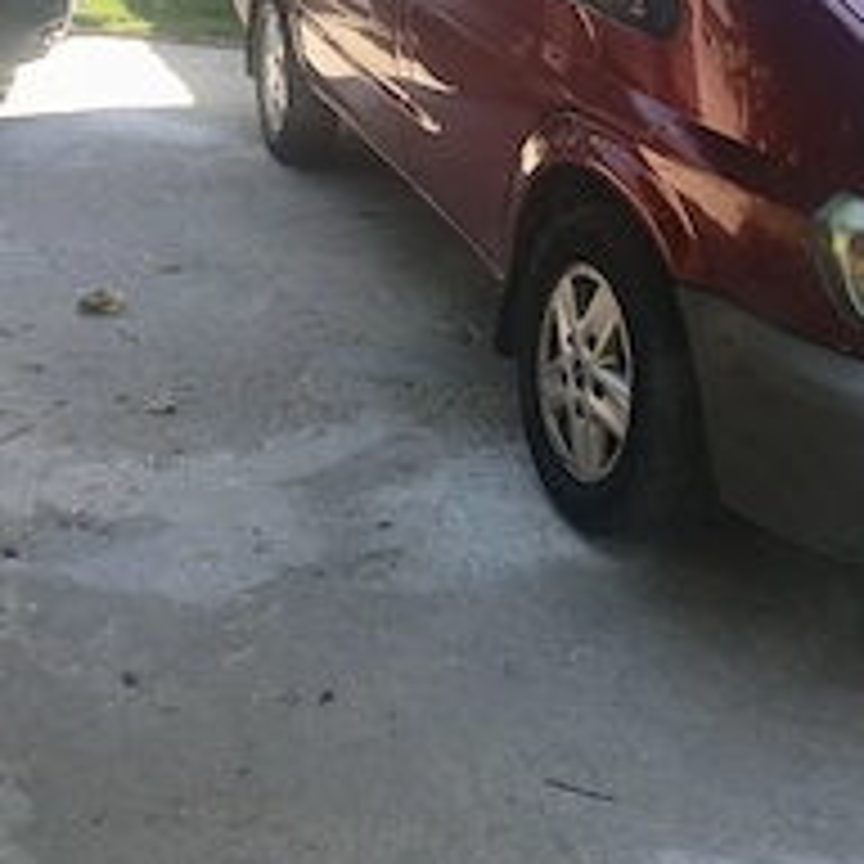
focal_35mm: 48
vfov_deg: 35.2
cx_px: 531
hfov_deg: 35.2
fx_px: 1355
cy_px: 346
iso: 25
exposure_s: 1/101
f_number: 1.8
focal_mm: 3.98
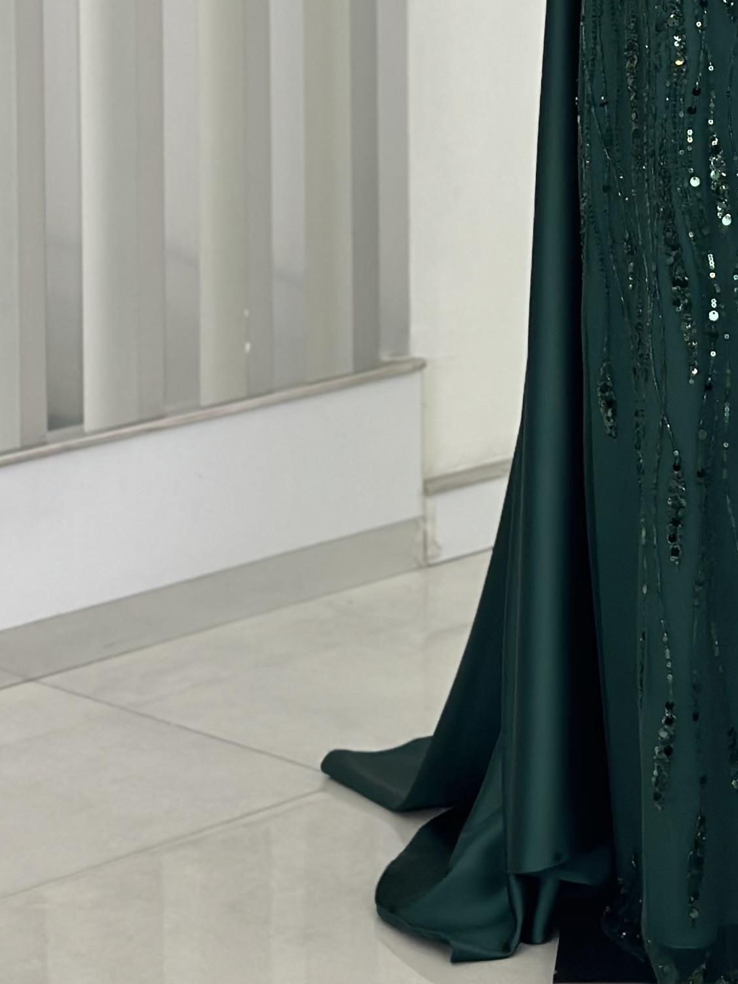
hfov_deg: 11.3
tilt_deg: -4.8
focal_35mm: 129
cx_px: 860
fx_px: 3667
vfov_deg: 14.8
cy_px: -197
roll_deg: -0.3
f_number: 1.78
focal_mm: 6.86
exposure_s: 1/358
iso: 80
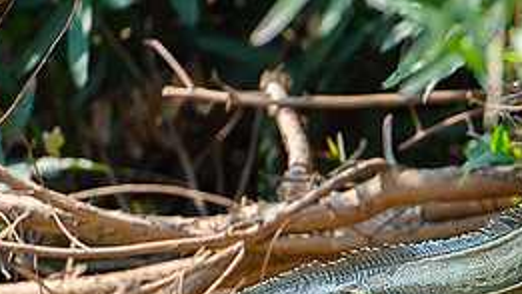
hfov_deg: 1.6
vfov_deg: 0.9
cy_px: 259
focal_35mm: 1346
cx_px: 649
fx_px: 18636
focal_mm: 400
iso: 320
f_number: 4
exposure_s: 1/2000
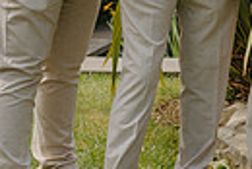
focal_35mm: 175
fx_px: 1226
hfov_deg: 10.9
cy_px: -114
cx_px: 465
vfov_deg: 7.7
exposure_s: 1/320
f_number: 4
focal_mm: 35
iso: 100
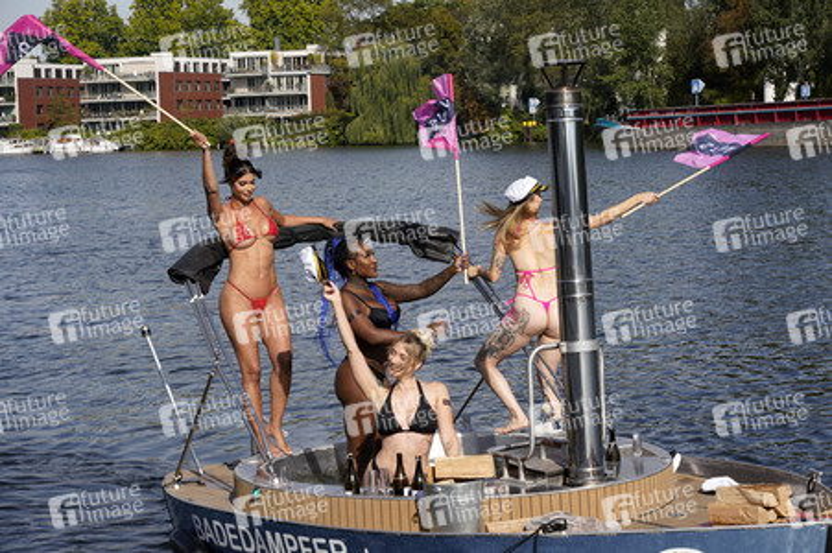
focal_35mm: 77
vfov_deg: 17.7
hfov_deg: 26.3
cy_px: 276
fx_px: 1778
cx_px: 416
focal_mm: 77
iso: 100
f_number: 8
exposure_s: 1/400
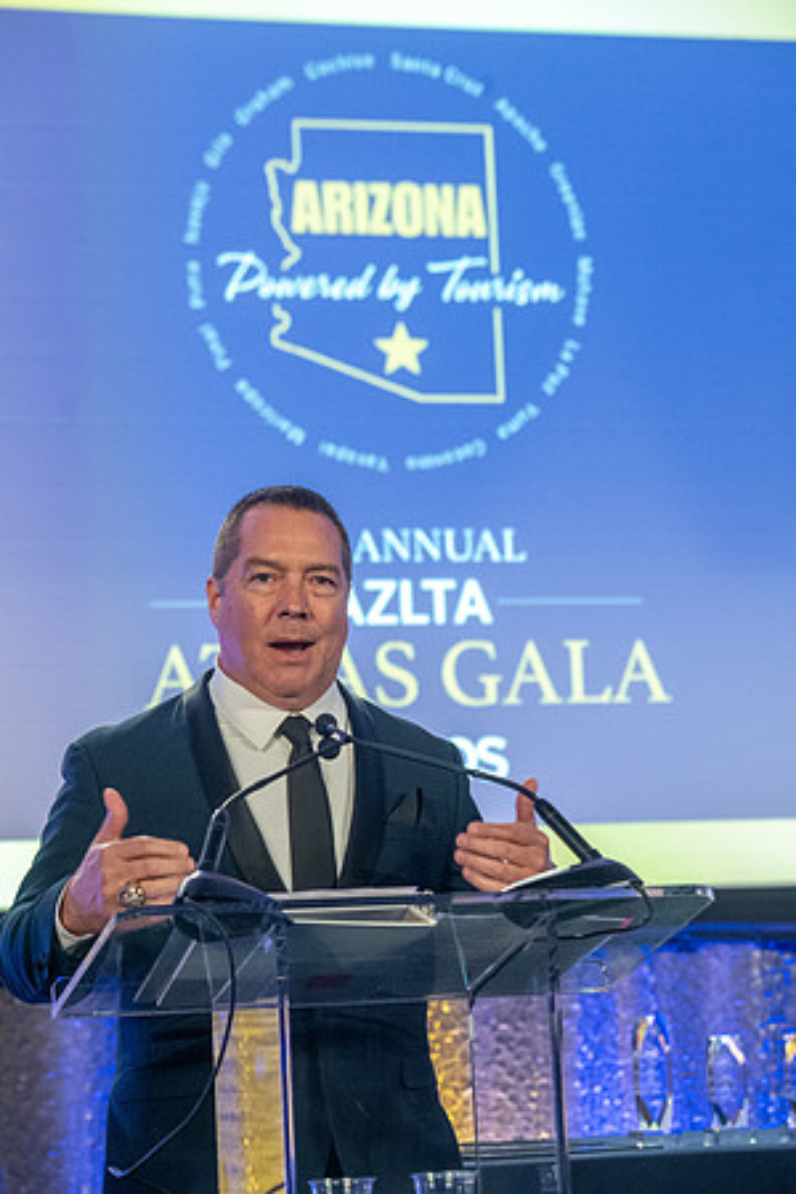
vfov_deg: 21.0
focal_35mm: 97
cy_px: 597
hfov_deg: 14.1
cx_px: 398
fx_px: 3217
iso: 6400
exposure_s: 1/160
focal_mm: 97
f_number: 5.6
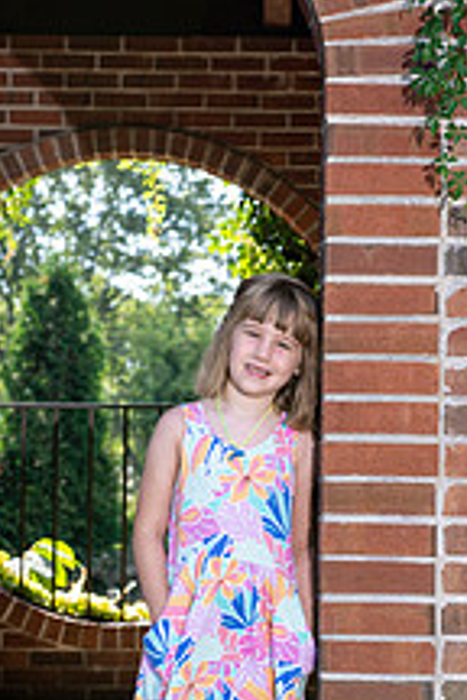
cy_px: 360
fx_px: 2841
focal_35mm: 146
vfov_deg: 14.1
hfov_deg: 9.4
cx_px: 272
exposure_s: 1/100
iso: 100
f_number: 6.3
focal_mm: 70
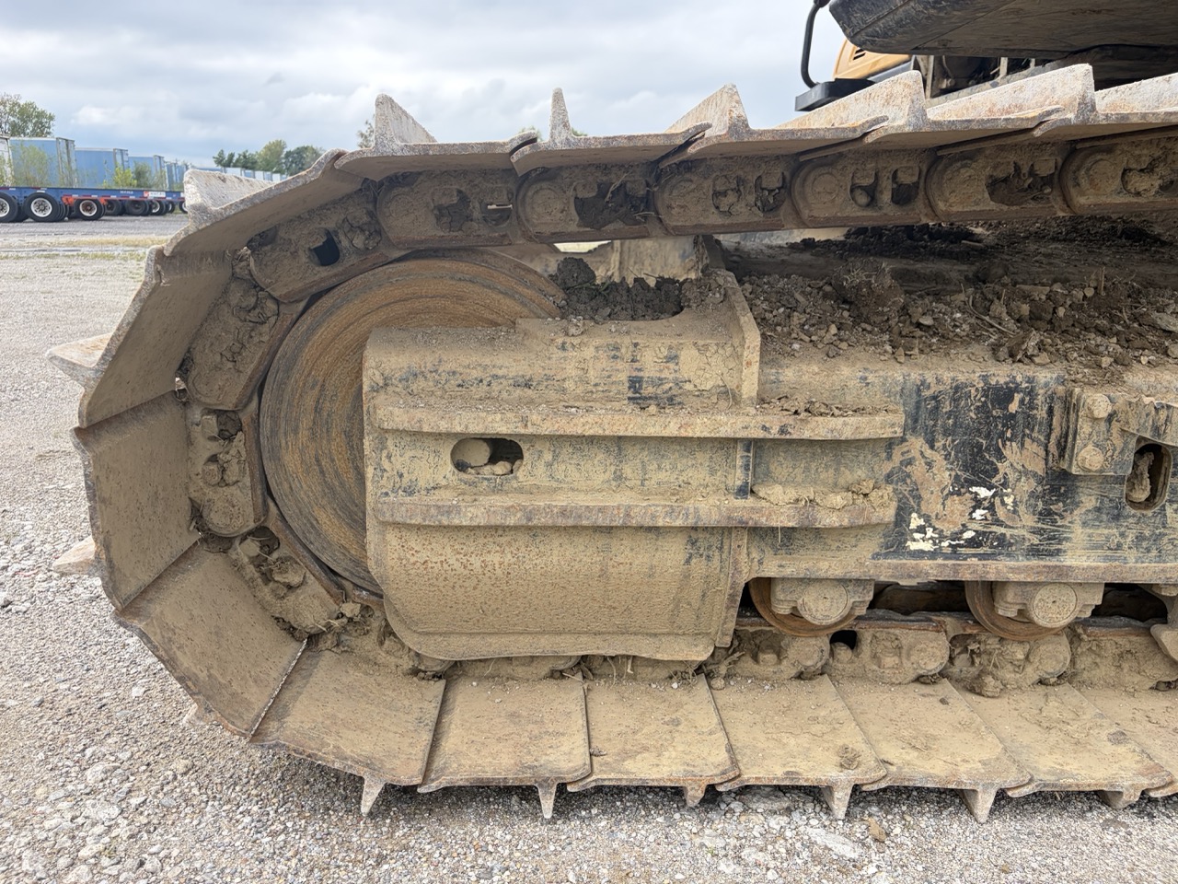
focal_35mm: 26
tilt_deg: -12.8
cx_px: 589
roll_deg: -0.6
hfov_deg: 67.3
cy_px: 442
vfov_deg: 53.1
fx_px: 885
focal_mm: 5.96
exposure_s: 1/1626
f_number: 1.6
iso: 64
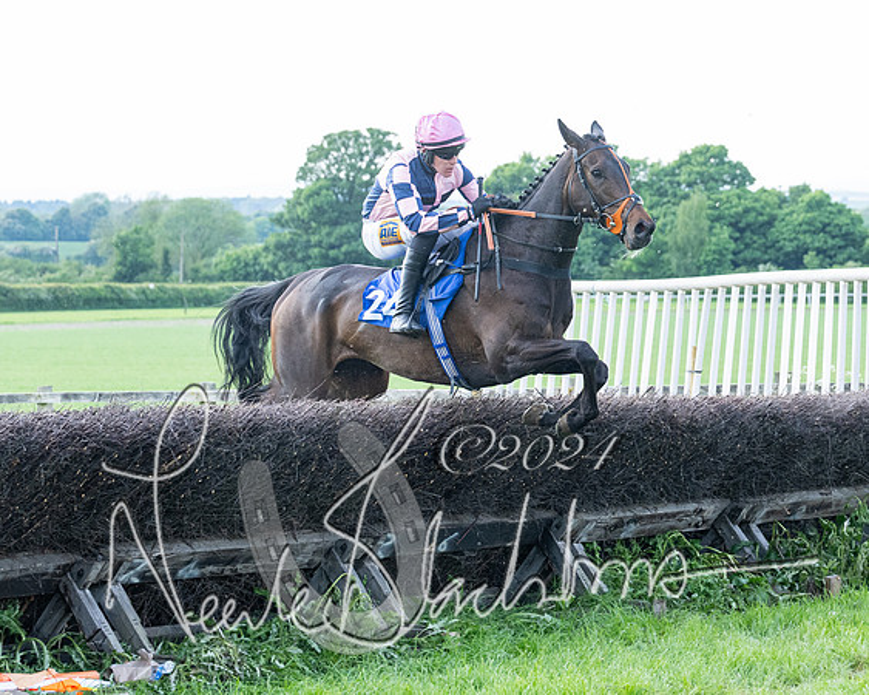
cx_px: 407
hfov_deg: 15.7
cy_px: 352
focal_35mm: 122
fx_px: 3144
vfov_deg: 12.6
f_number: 4
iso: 1000
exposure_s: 1/2000
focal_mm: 71
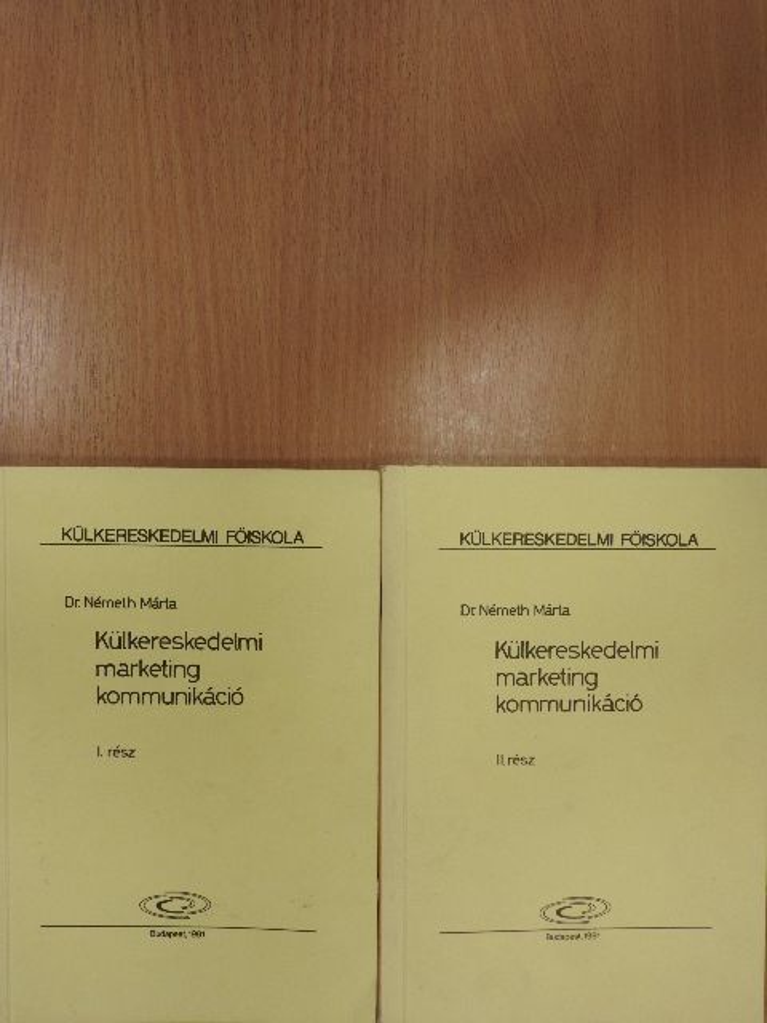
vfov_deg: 60.0
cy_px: 512
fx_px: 886
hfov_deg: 46.8
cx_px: 384
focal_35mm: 30
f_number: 3.5
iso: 140
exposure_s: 1/60
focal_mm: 5.4
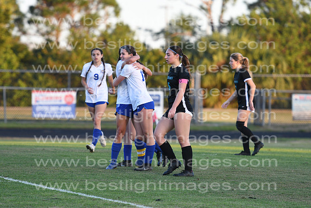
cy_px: 104
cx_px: 156
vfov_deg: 5.1
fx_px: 2333
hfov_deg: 7.6
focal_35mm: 270
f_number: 2.8
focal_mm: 180
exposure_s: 1/800
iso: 400
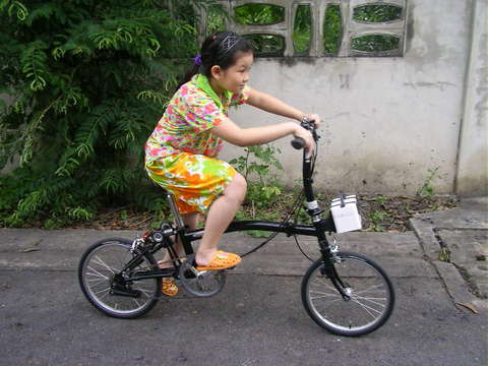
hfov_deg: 44.8
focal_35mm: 42
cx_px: 244
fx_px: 592
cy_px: 183
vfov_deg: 34.3
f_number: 3
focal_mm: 6.6
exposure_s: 1/61.4
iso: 73
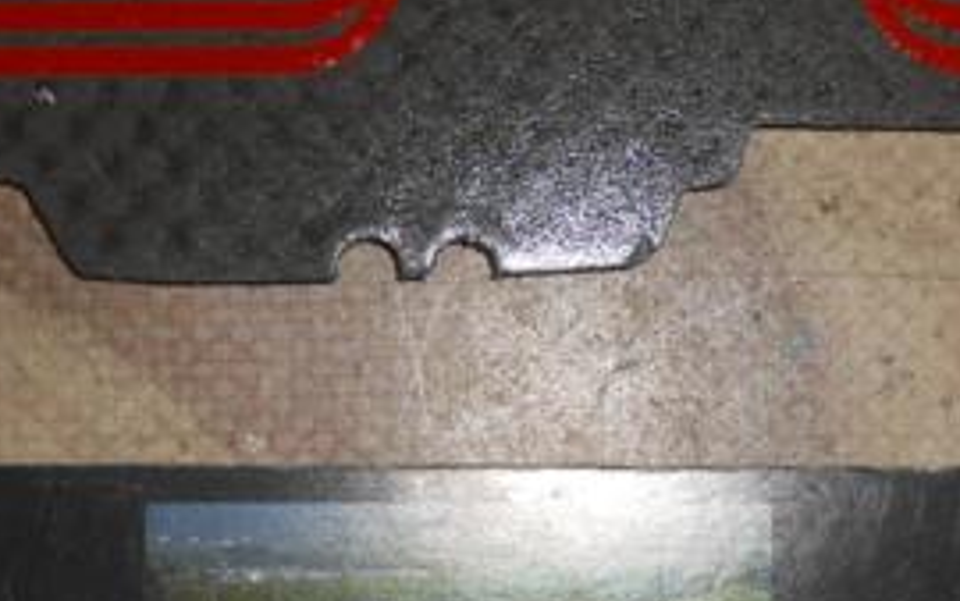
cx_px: 446
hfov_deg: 30.2
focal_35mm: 68
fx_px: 1780
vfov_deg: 19.1
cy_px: 430
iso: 80
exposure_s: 1/25
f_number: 11.5
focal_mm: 4.6
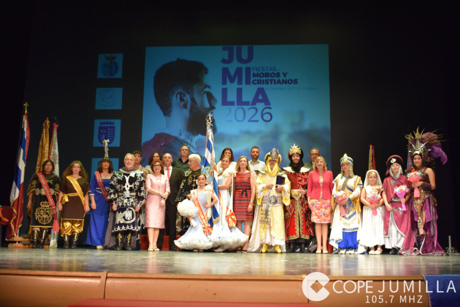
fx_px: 518
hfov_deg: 47.9
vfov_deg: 33.0
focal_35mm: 40
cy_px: 154
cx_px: 230
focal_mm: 27
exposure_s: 1/60
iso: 2000
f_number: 4
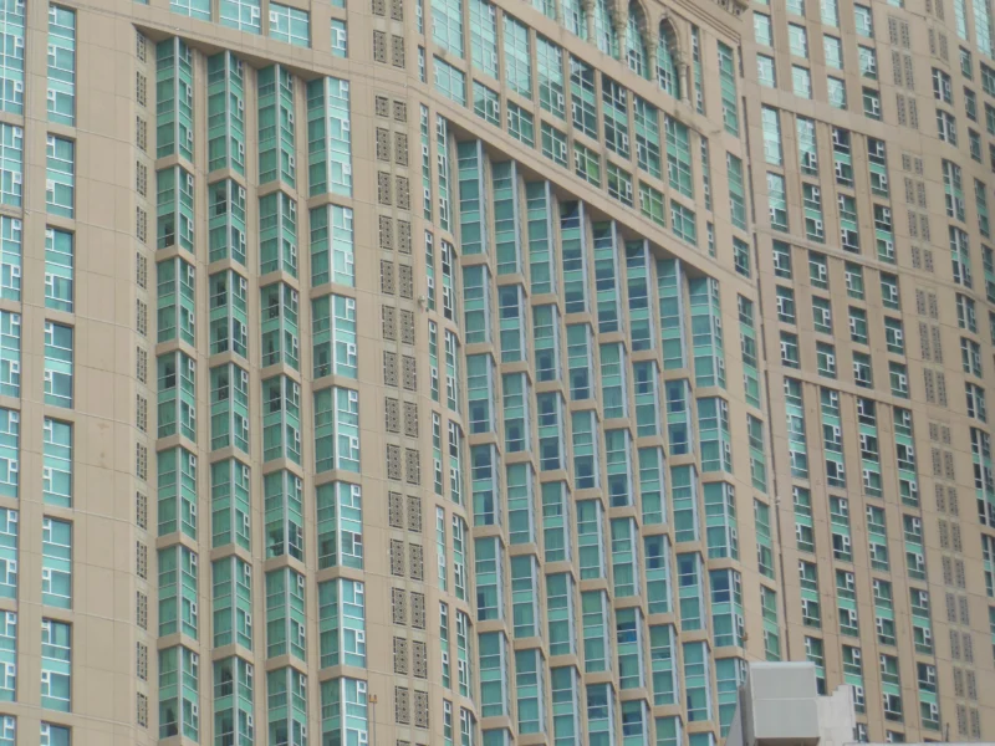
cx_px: 498
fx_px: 4743
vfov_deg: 9.0
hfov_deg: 12.0
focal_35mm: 165
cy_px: 373
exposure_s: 1/400
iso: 125
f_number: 5.9
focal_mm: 29.5
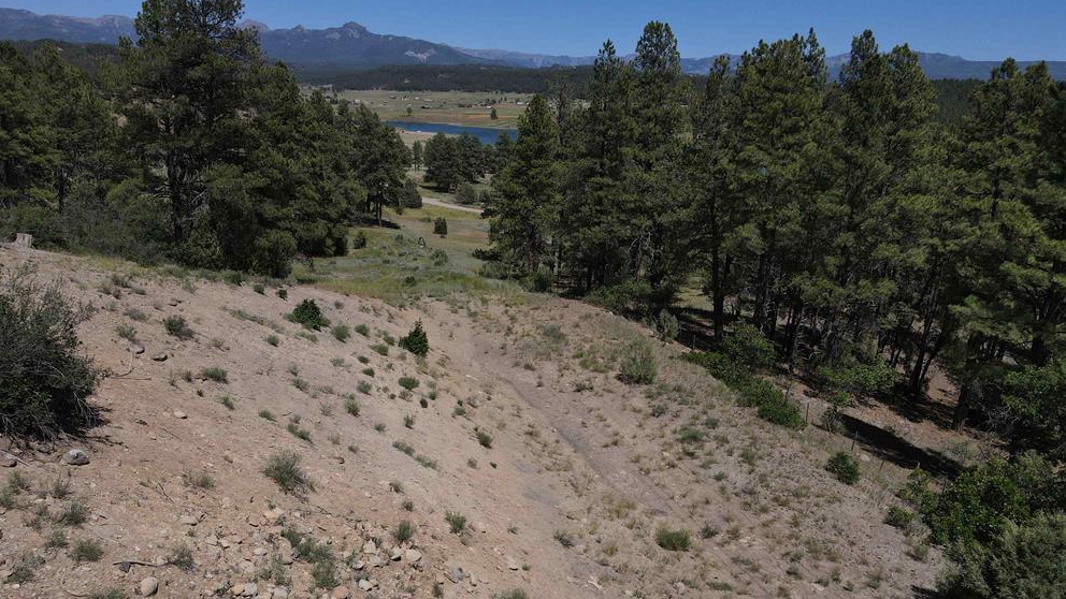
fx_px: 763
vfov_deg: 42.8
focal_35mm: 27
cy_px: 340
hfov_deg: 69.8
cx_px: 517
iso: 100
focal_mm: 4.5
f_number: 2.8
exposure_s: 1/1600
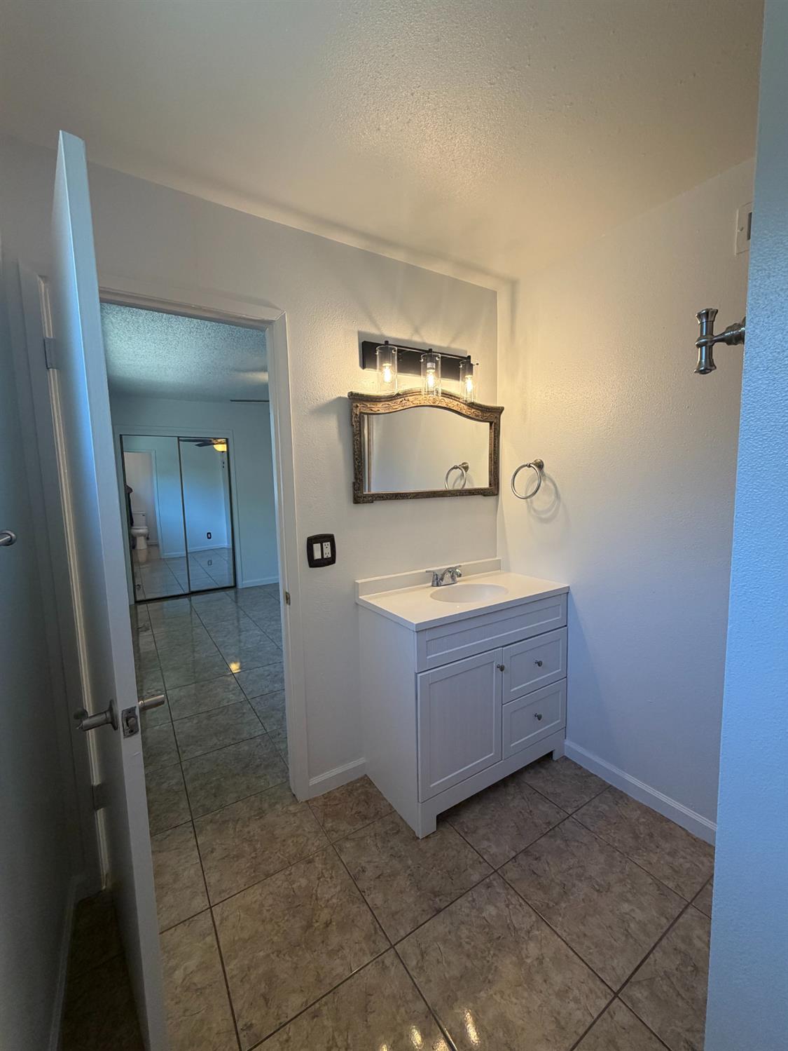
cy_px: 526
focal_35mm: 14
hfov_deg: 85.7
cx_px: 394
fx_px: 425
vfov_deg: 102.0
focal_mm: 2.22
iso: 200
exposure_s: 1/120
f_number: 2.2
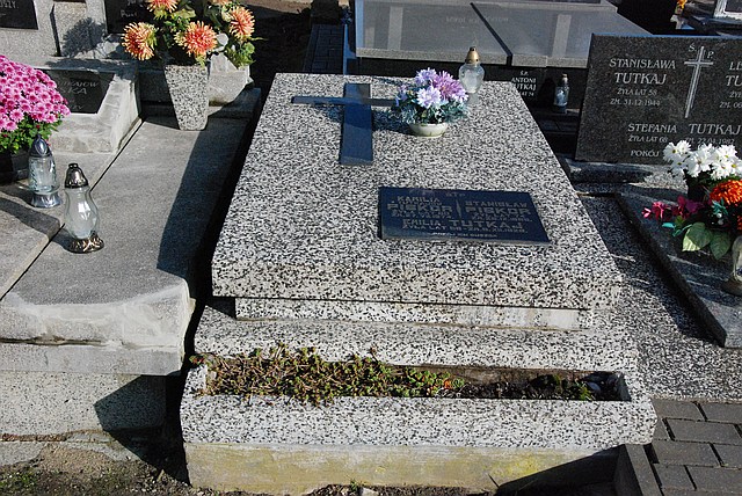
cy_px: 248
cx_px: 371
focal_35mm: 42
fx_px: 866
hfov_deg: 46.4
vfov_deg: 32.0
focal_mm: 28
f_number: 8
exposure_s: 1/4000
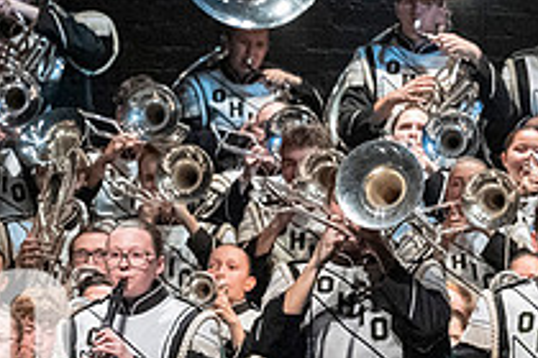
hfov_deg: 3.4
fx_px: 8966
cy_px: 389
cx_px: -123
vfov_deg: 2.3
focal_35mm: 600
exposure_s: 1/500
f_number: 4
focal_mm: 145
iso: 4000
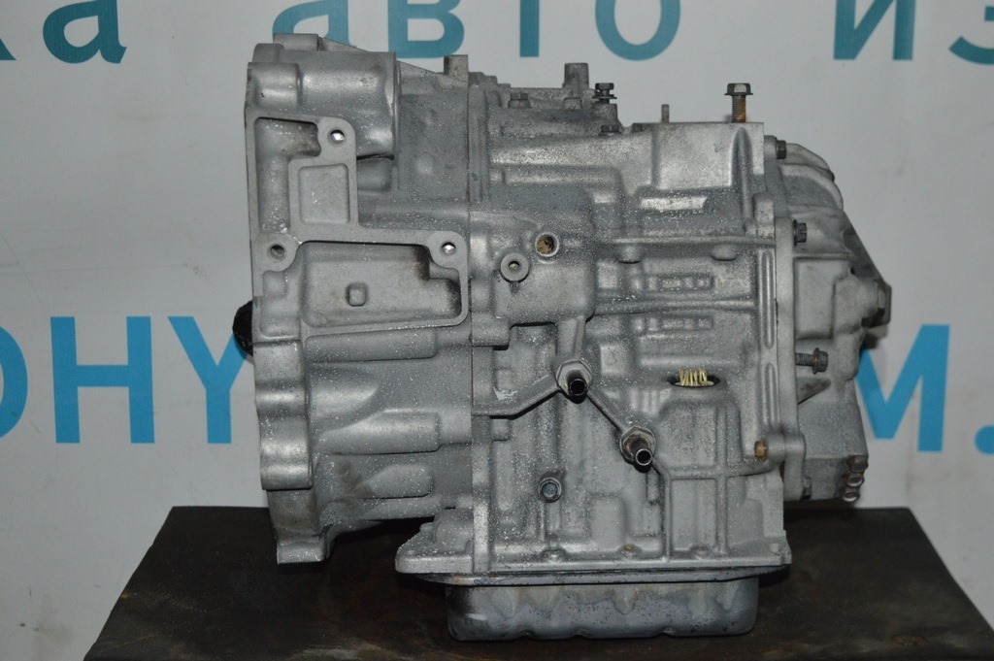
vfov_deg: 22.6
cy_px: 330
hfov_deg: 33.4
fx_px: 1655
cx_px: 497
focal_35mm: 60
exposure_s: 1/30
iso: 2000
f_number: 5
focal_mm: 40
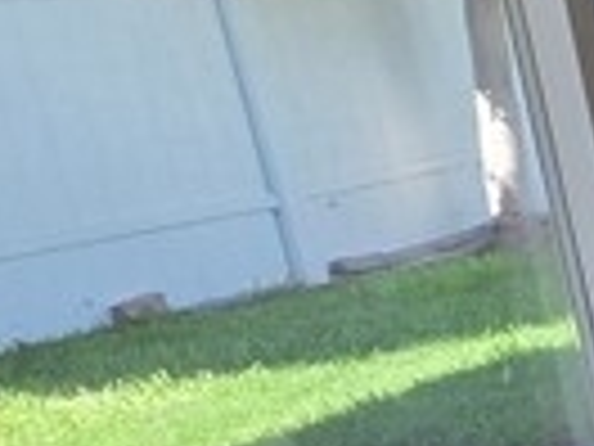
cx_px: 1894
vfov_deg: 14.4
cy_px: 437
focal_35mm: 101
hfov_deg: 10.7
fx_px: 1733
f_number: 1.9
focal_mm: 2.2
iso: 32
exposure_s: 1/120
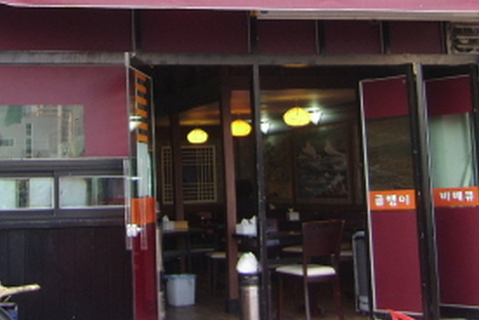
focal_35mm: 66
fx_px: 878
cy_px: 4
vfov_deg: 20.0
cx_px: 139
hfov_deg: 30.2
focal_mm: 5.95
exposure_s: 1/50
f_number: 2.8
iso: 100
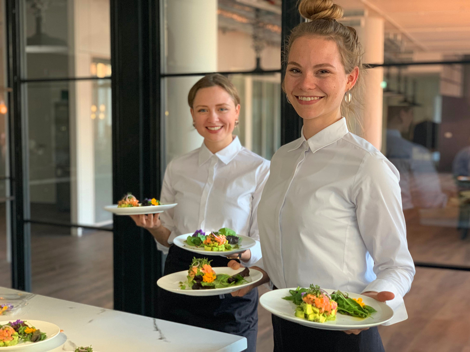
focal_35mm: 52
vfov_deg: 28.0
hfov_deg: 36.8
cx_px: 235
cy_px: 176
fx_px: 706
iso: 200
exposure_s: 1/50
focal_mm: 6
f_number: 2.4
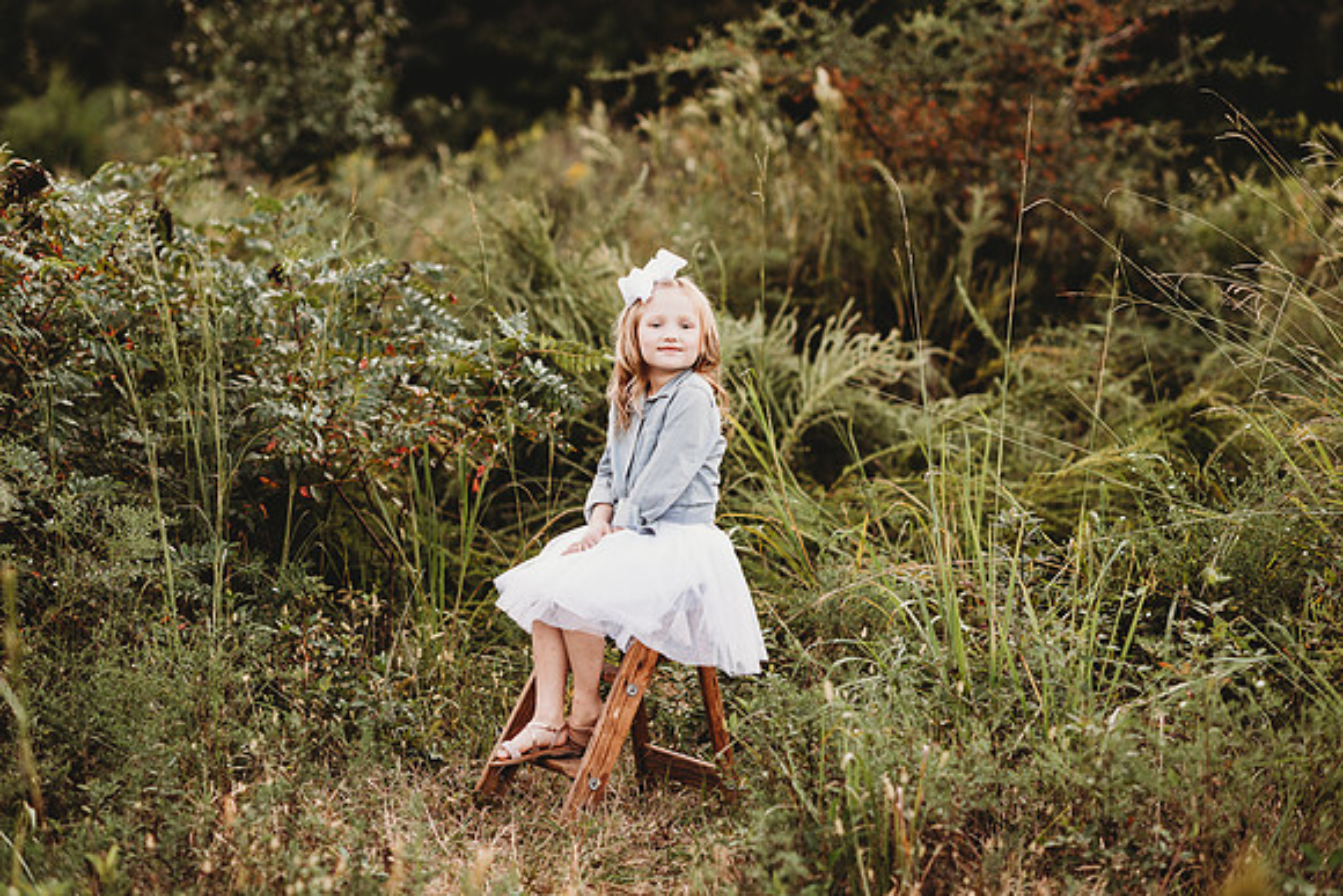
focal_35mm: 85
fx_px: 3172
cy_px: 448
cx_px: 672
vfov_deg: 16.1
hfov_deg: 23.9
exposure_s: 1/160
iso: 80
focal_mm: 85
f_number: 2.2
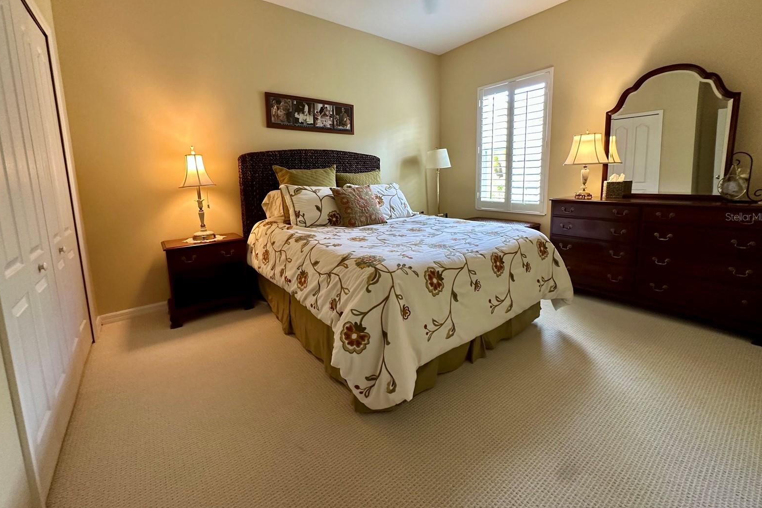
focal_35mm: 15
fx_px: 317
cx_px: 379
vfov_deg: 76.8
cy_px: 216
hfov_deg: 100.4
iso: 400
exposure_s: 1/60
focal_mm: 2.22
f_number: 2.2
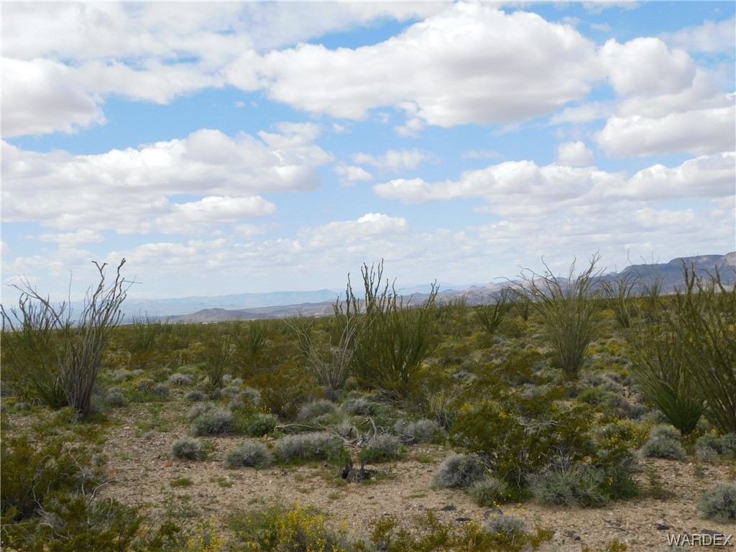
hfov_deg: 42.1
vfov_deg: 32.2
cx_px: 368
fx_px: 957
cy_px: 276
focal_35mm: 45
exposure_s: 1/1500
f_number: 3.7
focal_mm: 8
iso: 125
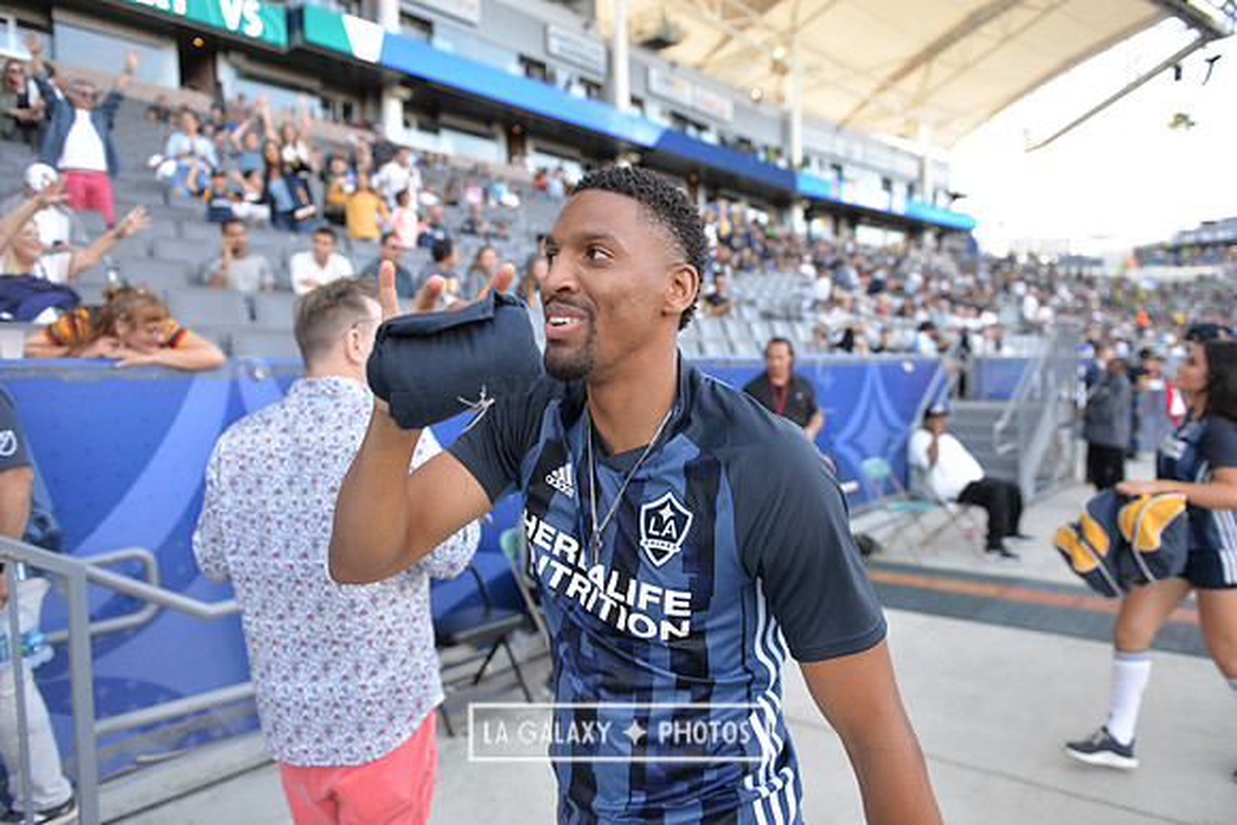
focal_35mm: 24
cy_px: 412
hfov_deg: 73.7
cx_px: 618
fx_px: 825
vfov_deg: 53.2
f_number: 2.8
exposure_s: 1/640
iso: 900
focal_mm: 24
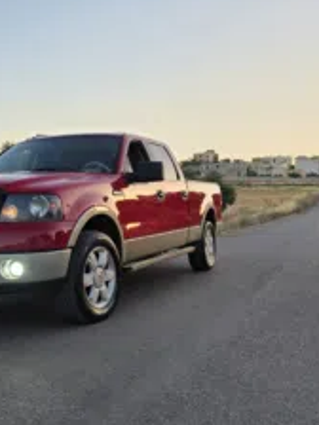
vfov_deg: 45.6
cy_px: 252
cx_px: 150
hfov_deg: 35.1
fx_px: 504
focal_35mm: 41
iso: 80
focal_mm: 6.3
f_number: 1.7
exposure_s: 1/1311
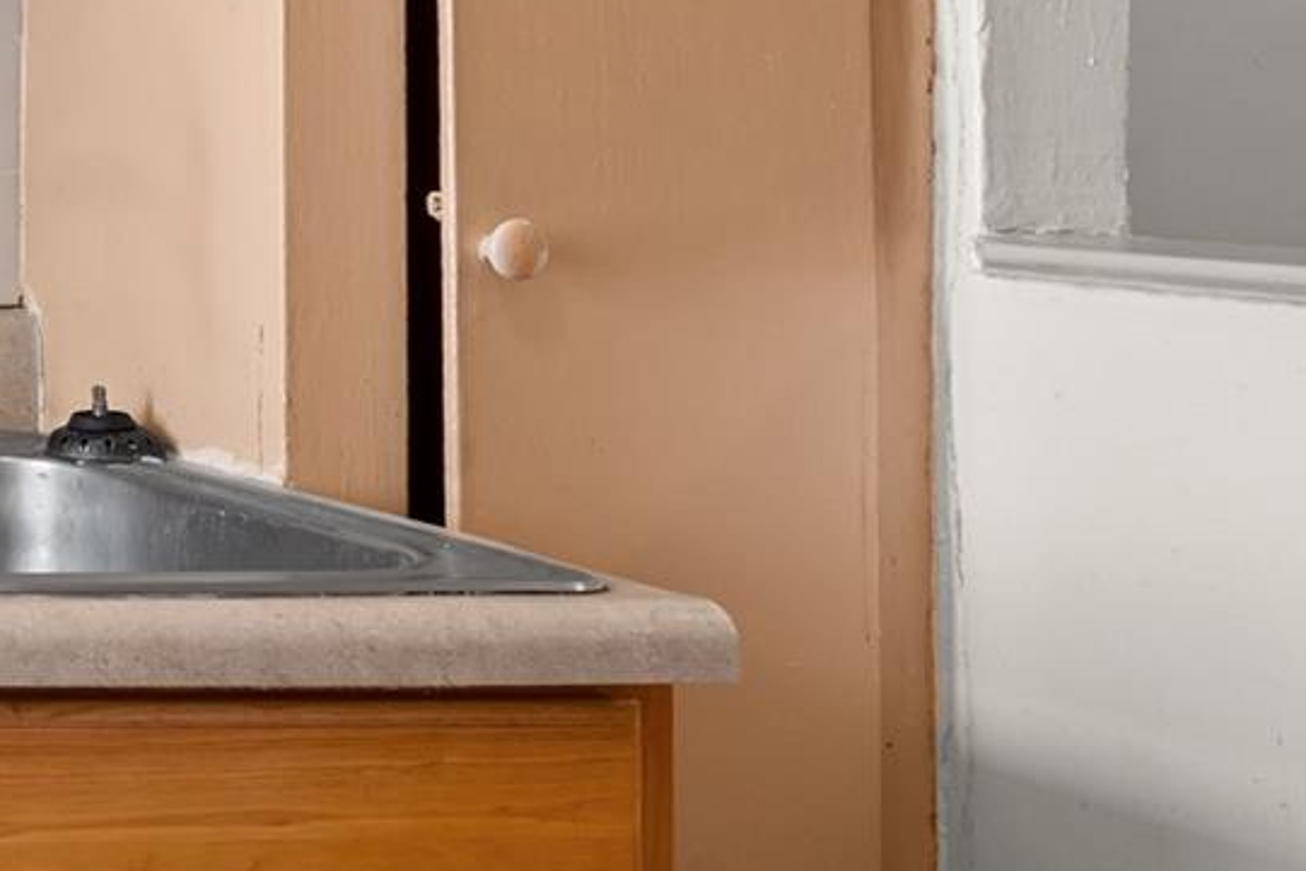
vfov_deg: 25.0
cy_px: 153
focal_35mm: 53
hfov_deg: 21.7
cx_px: -1089
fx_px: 1923
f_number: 10
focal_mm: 14
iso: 320
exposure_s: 1/1.25
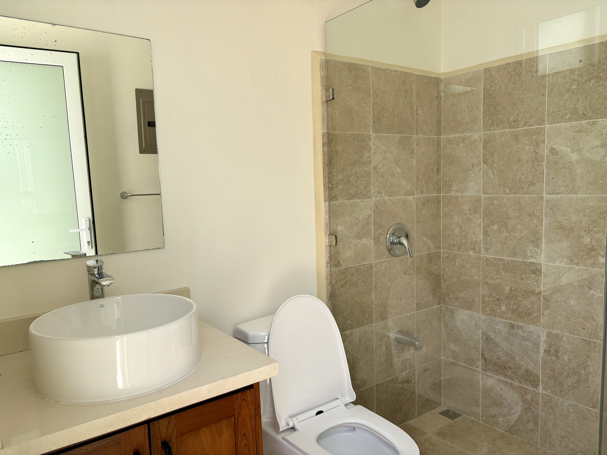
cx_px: 304
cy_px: 228
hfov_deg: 67.3
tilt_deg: -4.8
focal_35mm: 26
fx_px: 456
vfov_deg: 53.1
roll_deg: +2.0
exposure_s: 1/801
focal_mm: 5.96
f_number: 1.6
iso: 50
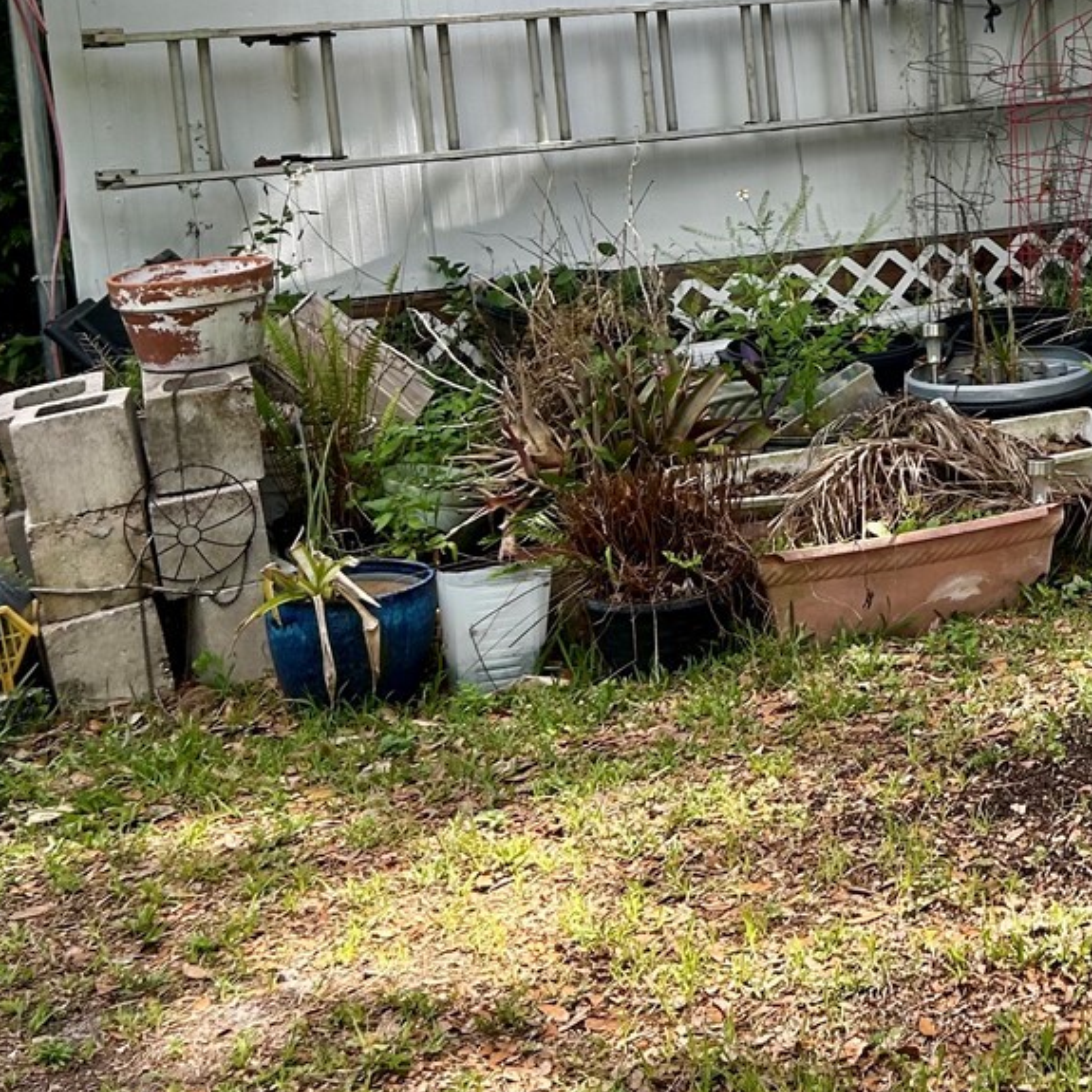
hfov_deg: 24.5
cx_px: 1286
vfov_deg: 26.4
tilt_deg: -5.2
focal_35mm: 64
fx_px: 2284
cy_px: 218
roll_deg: +2.7
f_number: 1.5
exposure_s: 1/723
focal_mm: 5.7
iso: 50
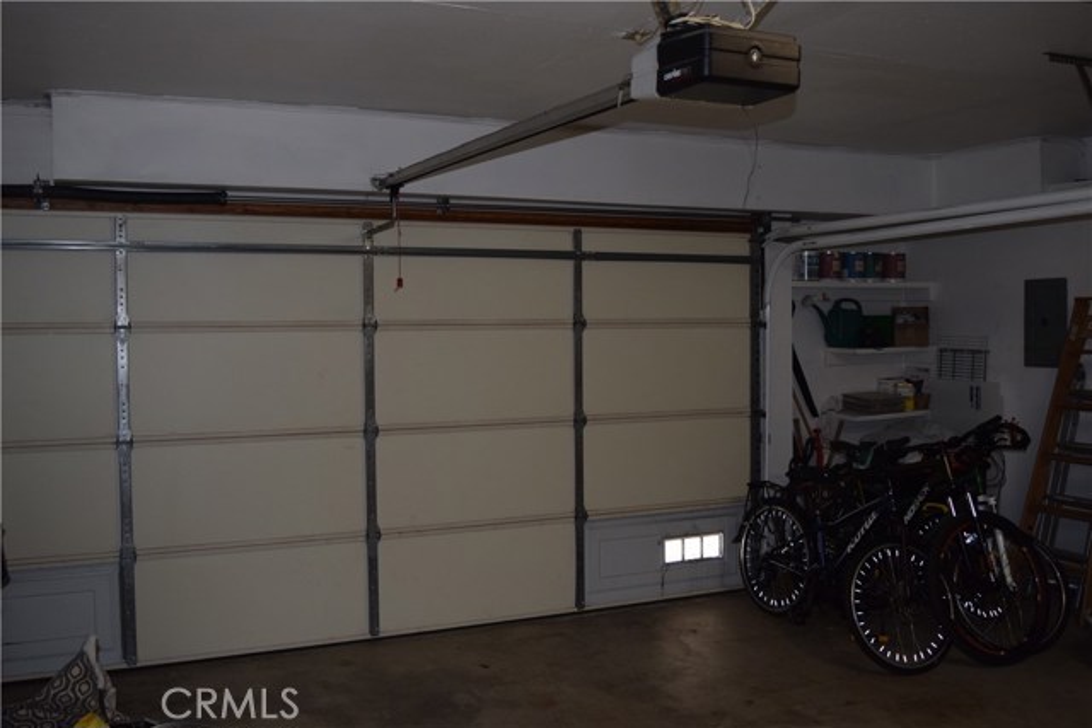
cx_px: 546
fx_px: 1047
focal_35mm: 34
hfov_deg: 55.1
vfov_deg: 38.4
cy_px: 364
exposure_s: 1/100
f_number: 5
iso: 800
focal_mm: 23
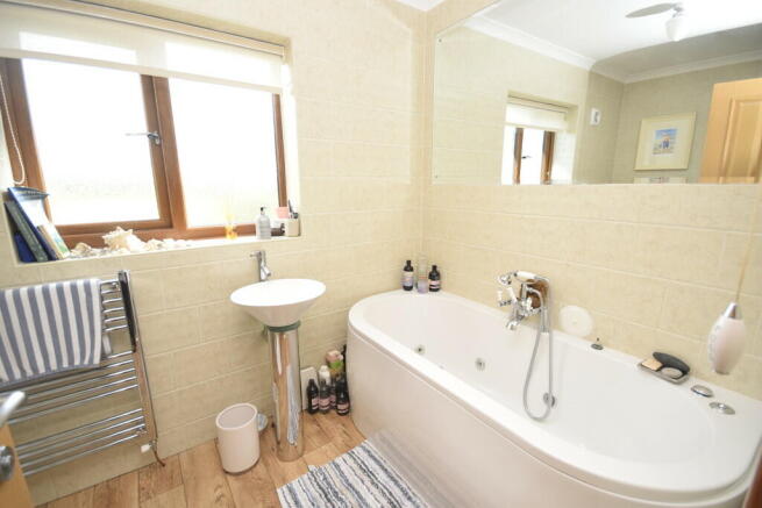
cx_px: 381
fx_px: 318
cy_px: 254
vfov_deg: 77.4
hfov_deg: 100.4
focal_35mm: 15
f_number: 5.6
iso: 640
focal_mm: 10
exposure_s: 1/125
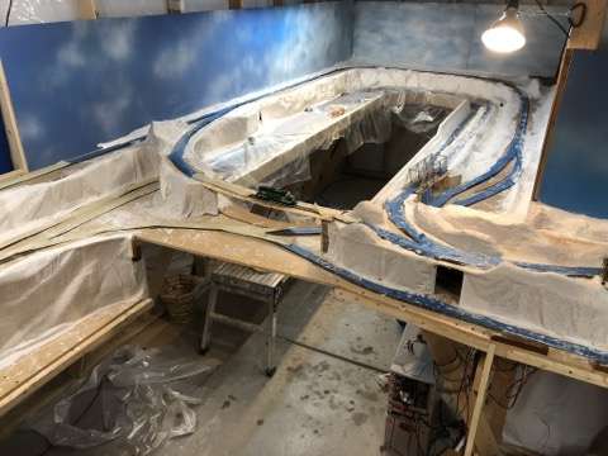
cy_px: 228
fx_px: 492
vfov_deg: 49.7
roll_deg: -0.4
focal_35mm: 28
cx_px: 304
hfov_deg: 63.4
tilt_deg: -27.9
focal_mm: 4
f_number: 1.8
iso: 25
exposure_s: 1/40
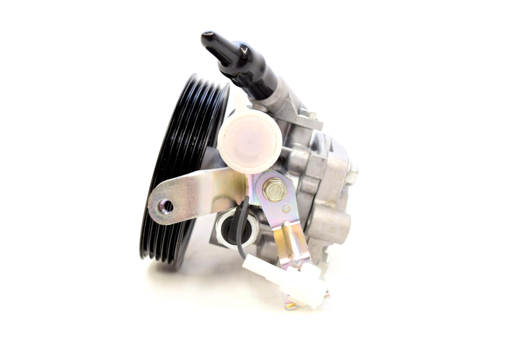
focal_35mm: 36
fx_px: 518
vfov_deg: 36.9
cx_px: 259
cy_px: 173
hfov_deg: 53.1
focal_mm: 24
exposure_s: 1/100
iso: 400
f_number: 5
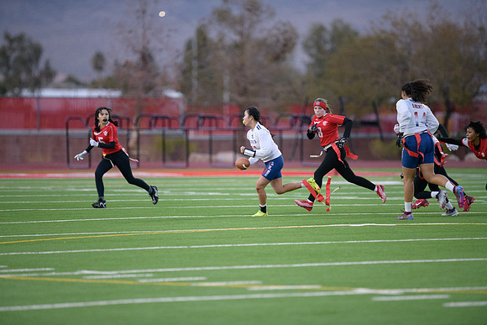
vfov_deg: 4.6
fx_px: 4059
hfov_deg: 6.9
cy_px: 162
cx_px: 244
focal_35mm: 300
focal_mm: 300
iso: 5600
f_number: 2.8
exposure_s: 1/3200
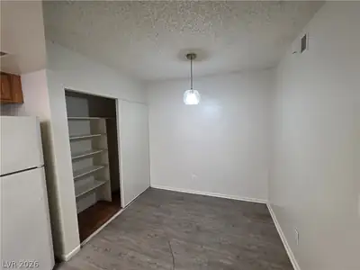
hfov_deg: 106.2
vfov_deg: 89.9
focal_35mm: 13
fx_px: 135
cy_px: 135
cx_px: 180
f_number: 1.9
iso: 250
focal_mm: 2.2
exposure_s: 1/60
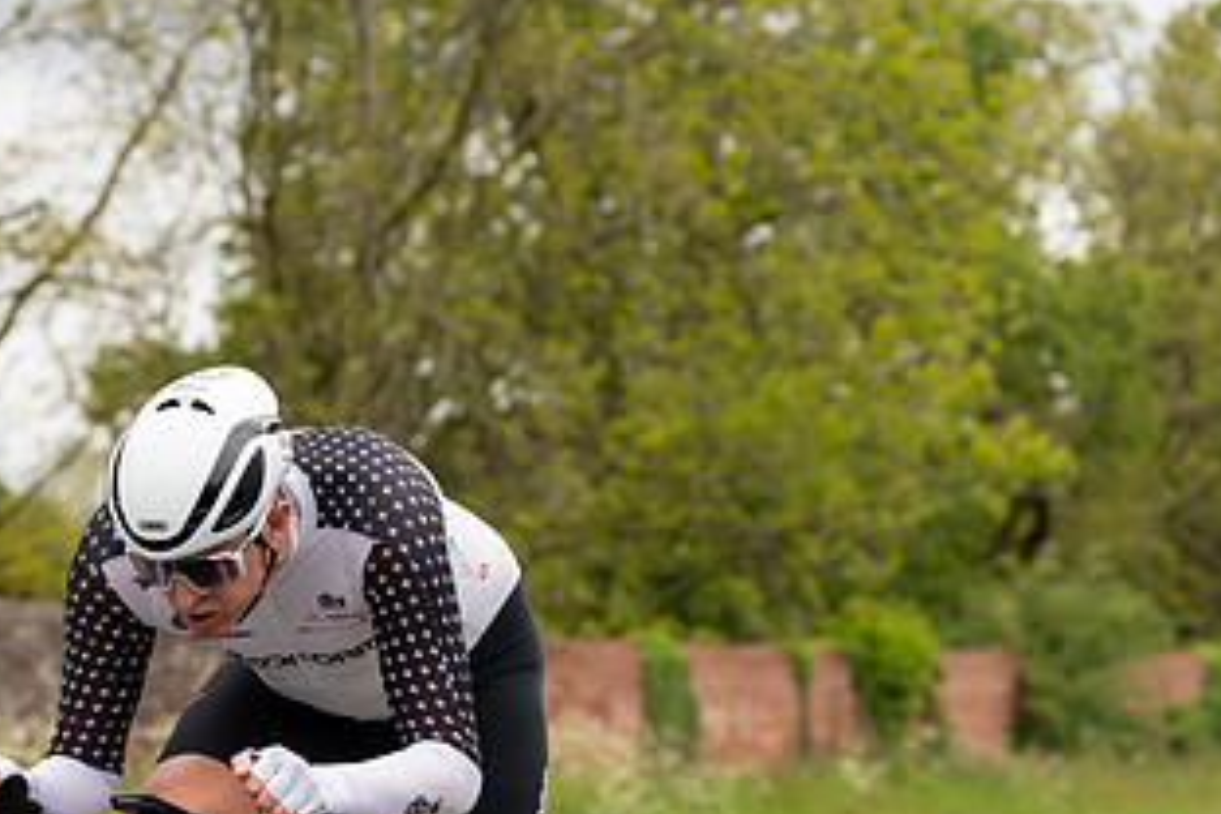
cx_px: 196
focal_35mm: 130
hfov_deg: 15.6
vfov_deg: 10.5
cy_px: 597
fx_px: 4409
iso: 250
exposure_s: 1/1000
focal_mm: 70
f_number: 3.5
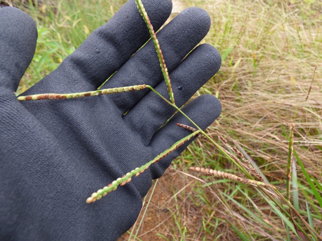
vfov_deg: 66.0
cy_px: 120
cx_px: 161
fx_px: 186
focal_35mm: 20
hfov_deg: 81.7
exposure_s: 1/60
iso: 100
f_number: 2.8
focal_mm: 3.58
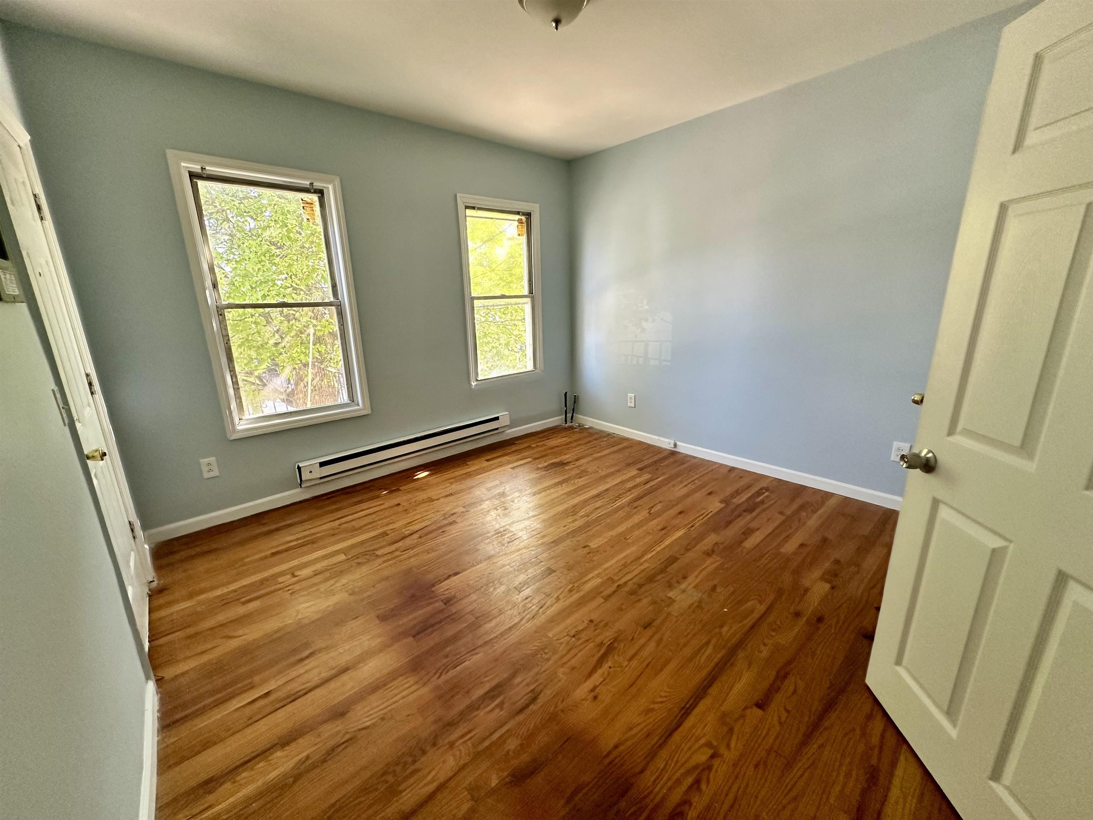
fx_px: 442
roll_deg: +0.8
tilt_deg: -15.0
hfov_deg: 102.1
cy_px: 410
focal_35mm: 14
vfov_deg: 85.7
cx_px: 546
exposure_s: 1/99
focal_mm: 2.22
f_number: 2.2
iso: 250
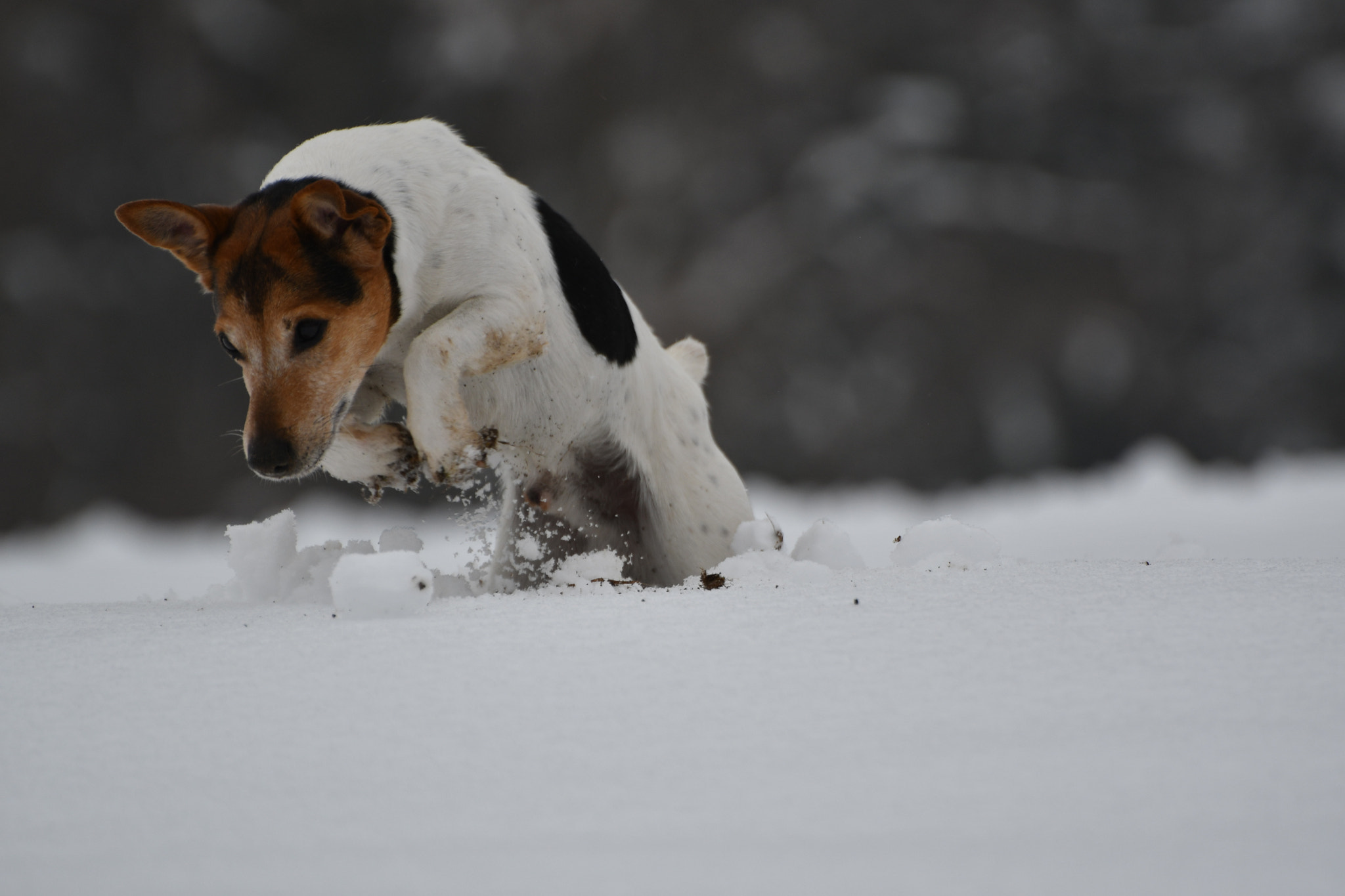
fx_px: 16810
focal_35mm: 450
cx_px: 672
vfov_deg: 3.1
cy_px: 448
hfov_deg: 4.6
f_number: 5.6
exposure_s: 1/1250
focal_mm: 300
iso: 200
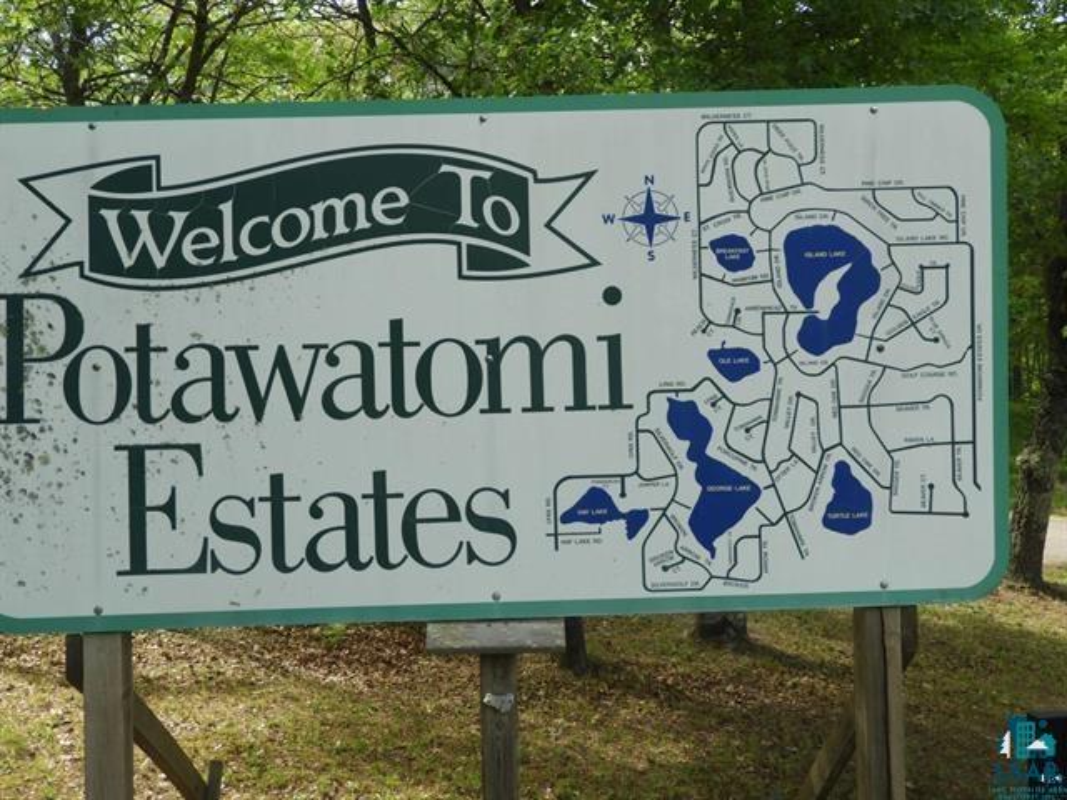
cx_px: 534
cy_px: 400
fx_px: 1017
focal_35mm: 33
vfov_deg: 42.9
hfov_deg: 55.4
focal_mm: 5.9
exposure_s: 1/250
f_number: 3.6
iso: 100
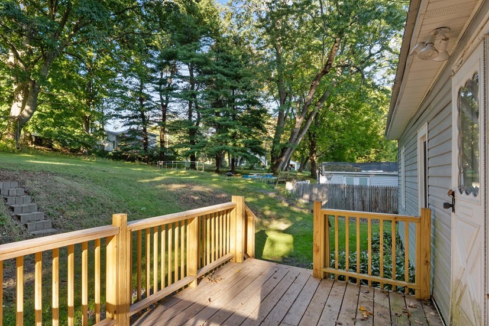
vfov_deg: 59.5
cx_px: 192
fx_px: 285
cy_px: 167
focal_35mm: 21
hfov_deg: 80.1
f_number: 9
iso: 250
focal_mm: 16
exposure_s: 1/60
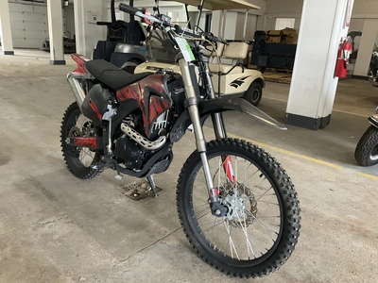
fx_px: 317
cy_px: 142
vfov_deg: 48.2
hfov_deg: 61.7
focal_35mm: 29
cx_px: 189
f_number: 1.8
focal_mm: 3
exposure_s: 1/60
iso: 160
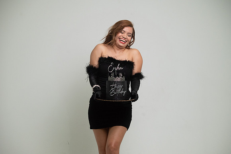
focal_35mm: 60
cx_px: 116
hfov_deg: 33.4
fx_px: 385
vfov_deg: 22.6
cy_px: 77
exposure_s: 1/320
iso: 3200
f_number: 5.6
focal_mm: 60
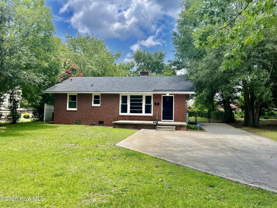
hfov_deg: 67.3
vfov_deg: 53.1
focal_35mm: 26
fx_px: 208
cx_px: 138
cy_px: 104
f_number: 1.6
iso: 50
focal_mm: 5.1
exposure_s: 1/1477
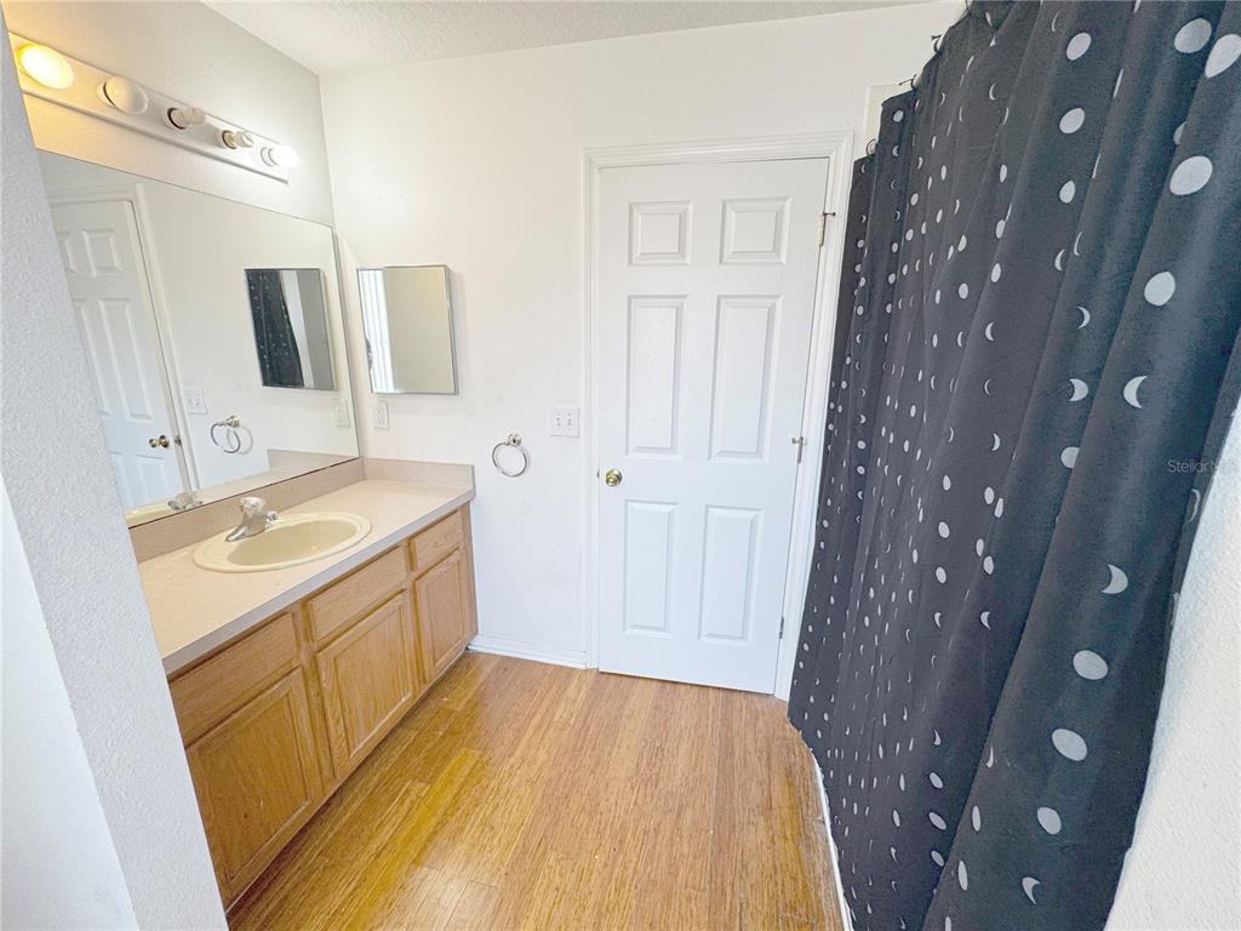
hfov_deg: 102.1
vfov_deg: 85.7
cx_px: 620
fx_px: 502
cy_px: 466
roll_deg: -1.5
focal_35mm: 14
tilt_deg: -14.2
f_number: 2.2
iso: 125
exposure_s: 1/120
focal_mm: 2.22
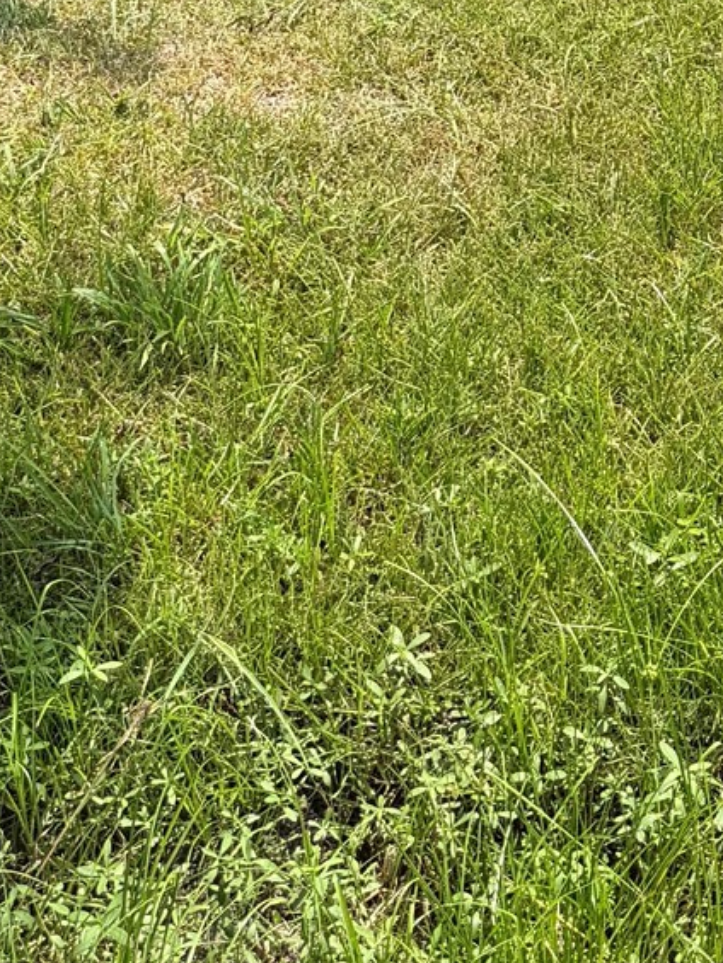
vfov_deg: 20.0
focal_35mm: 87
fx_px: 2422
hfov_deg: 16.9
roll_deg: +2.0
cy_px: -406
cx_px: 547
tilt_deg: -13.1
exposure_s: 1/1949
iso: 80
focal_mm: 6.76
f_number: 1.78
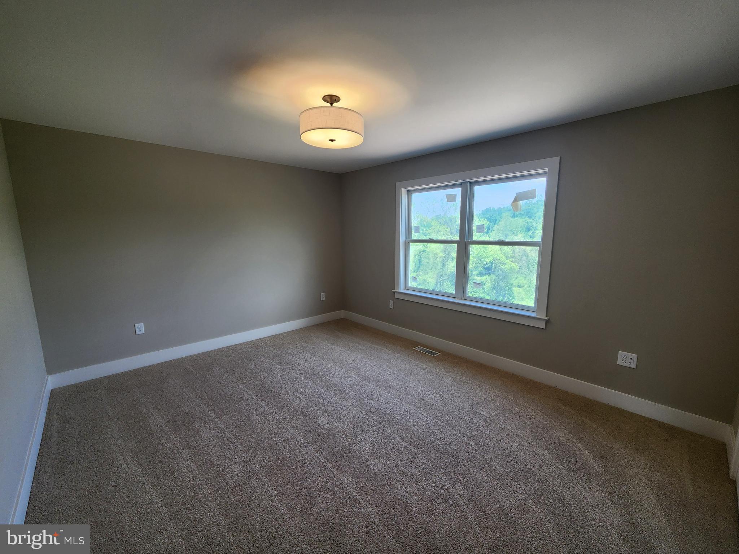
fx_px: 278
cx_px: 370
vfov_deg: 89.9
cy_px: 277
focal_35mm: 13
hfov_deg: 106.2
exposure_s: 1/120
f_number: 2.2
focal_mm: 2.2
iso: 64
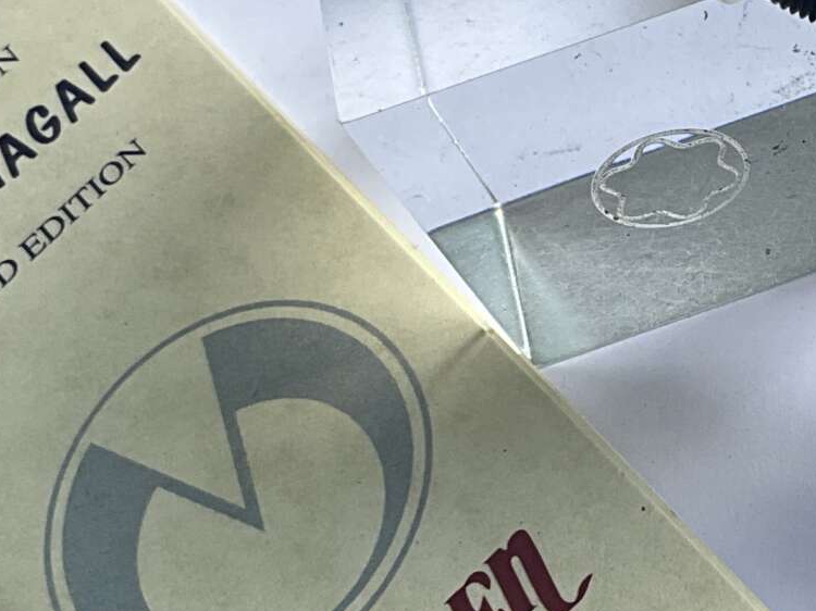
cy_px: 208
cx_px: 978
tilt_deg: -57.6
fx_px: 2333
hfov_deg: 18.8
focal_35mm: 99
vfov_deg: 14.9
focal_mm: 3
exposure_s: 1/122
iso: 20
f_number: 1.8
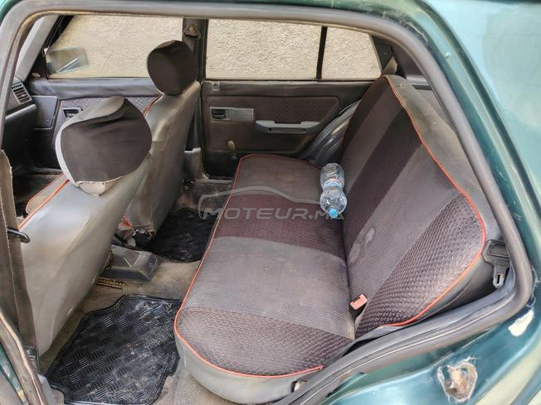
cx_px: 270
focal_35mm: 24
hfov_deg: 71.6
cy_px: 202
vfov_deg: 56.8
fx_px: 375
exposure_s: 1/50
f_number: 1.75
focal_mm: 5.25
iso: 136
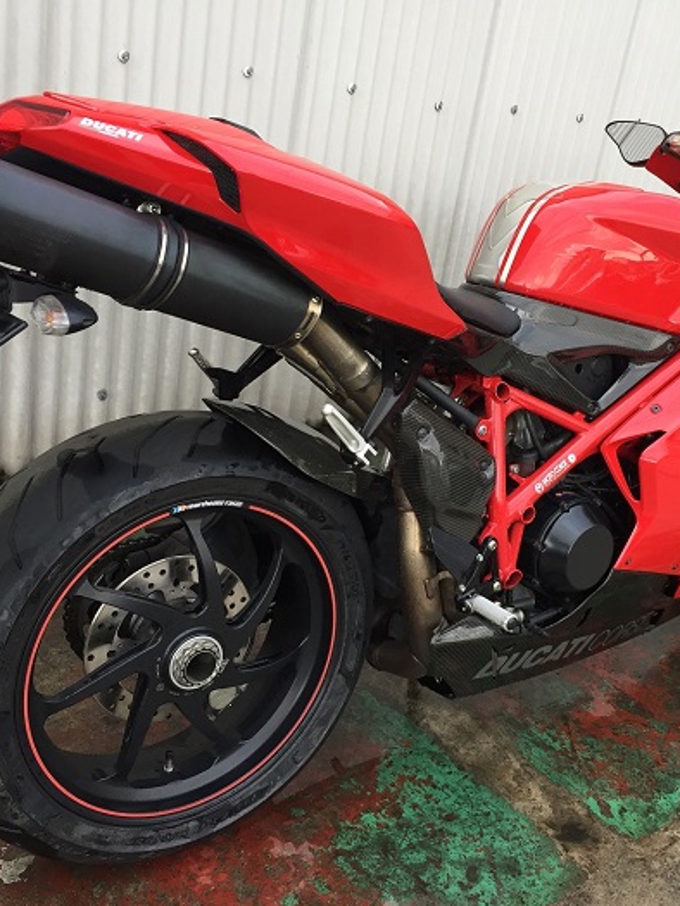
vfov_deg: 47.9
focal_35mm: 39
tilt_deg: -23.3
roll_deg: -10.8
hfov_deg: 36.6
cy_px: 453
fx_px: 1021
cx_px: 425
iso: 40
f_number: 2.2
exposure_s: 1/60
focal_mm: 4.15
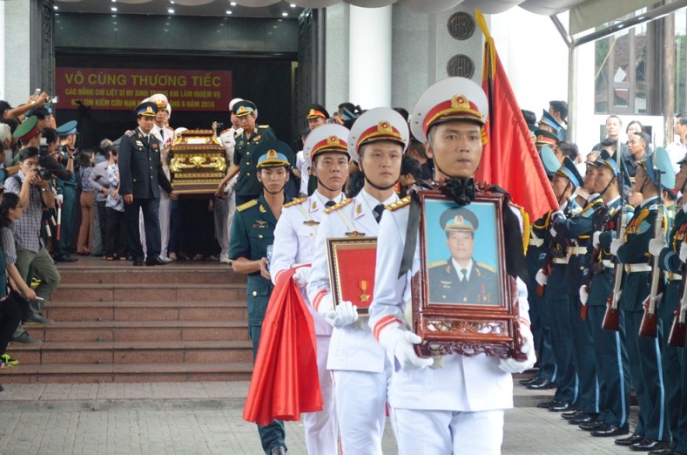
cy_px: 228
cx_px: 344
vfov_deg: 16.5
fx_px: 1571
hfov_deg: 24.7
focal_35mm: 82
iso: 2500
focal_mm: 55
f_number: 8
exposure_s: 1/80
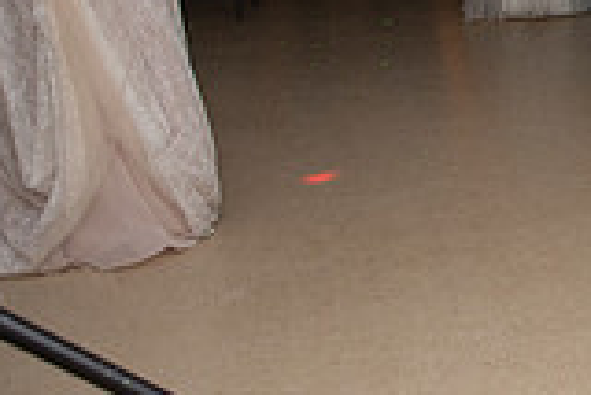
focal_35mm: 87
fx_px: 1430
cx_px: 938
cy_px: -131
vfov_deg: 15.0
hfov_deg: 19.6
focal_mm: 24
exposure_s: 1/125
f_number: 3.5
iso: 800
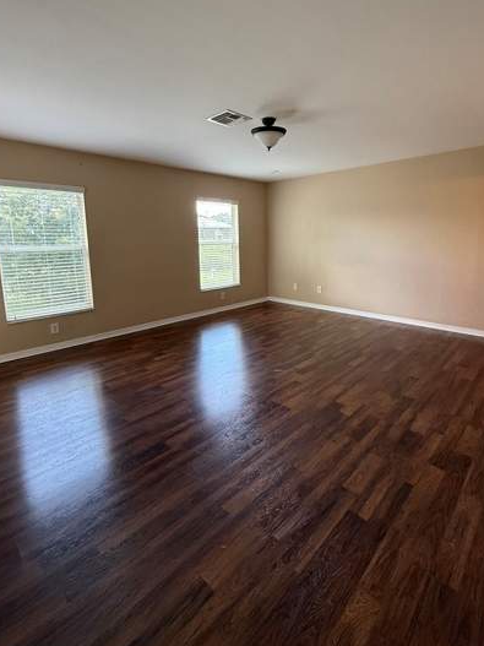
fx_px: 317
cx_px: 262
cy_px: 283
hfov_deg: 74.6
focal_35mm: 17
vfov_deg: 90.6
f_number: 2.2
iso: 500
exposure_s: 1/120
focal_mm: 2.22
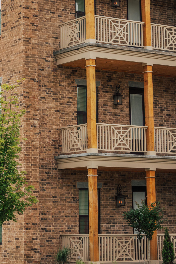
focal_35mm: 122
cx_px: 24
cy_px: 82
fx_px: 895
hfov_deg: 11.2
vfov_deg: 16.7
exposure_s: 1/640
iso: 125
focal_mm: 70
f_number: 5.6
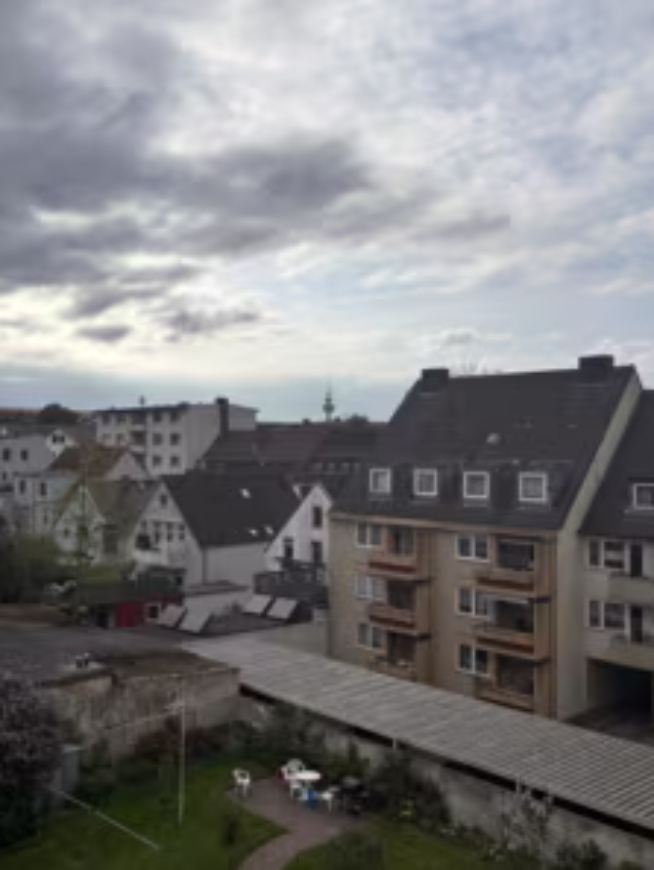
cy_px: 434
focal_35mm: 35
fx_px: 881
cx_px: 252
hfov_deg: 40.5
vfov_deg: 52.6
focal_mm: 5.96
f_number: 1.6
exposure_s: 1/6711
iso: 50
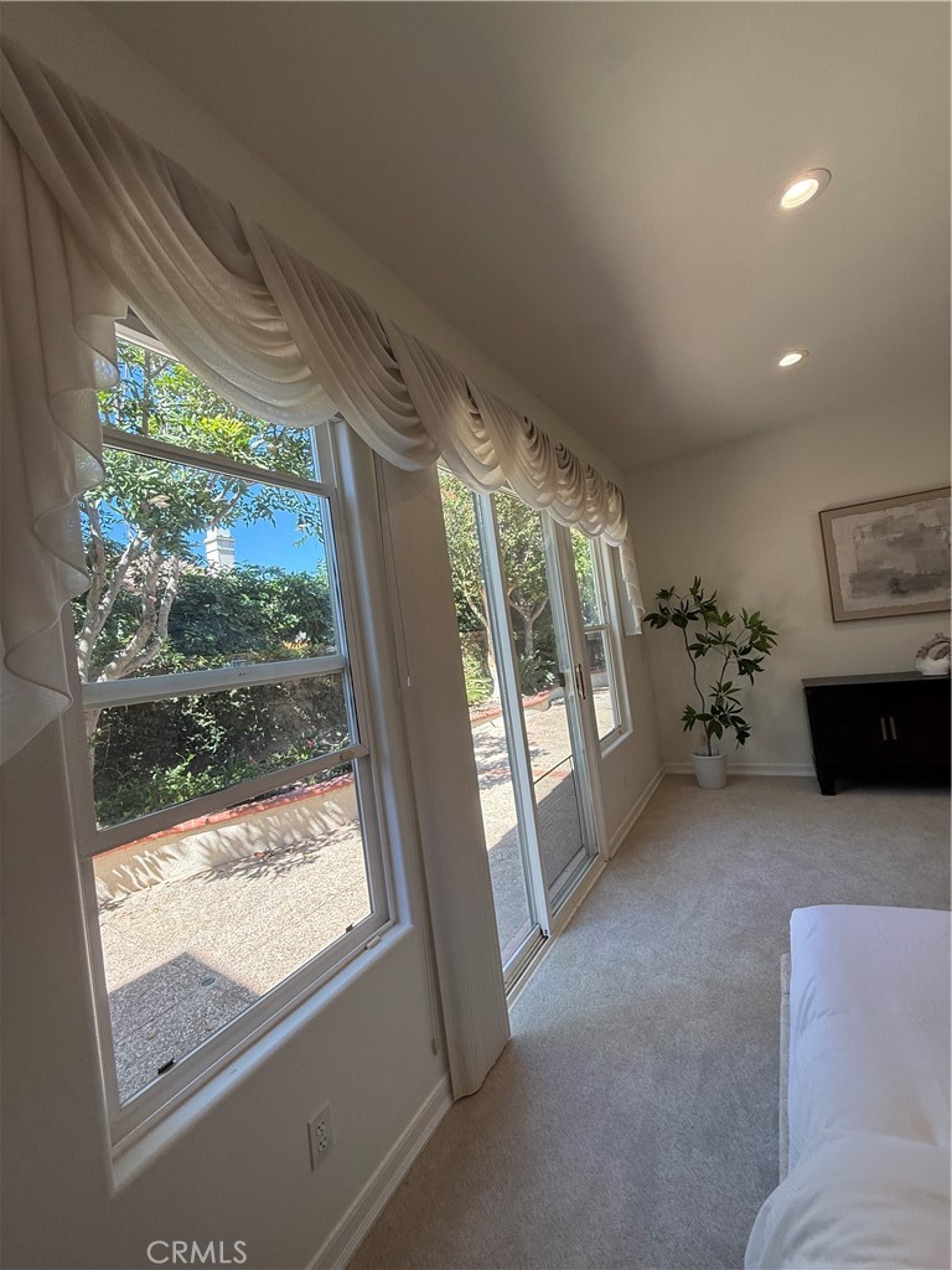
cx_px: 476
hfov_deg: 85.7
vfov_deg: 102.1
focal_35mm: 14
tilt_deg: +3.1
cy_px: 635
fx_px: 513
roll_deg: +8.9
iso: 64
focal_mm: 2.22
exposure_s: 1/183
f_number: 2.2
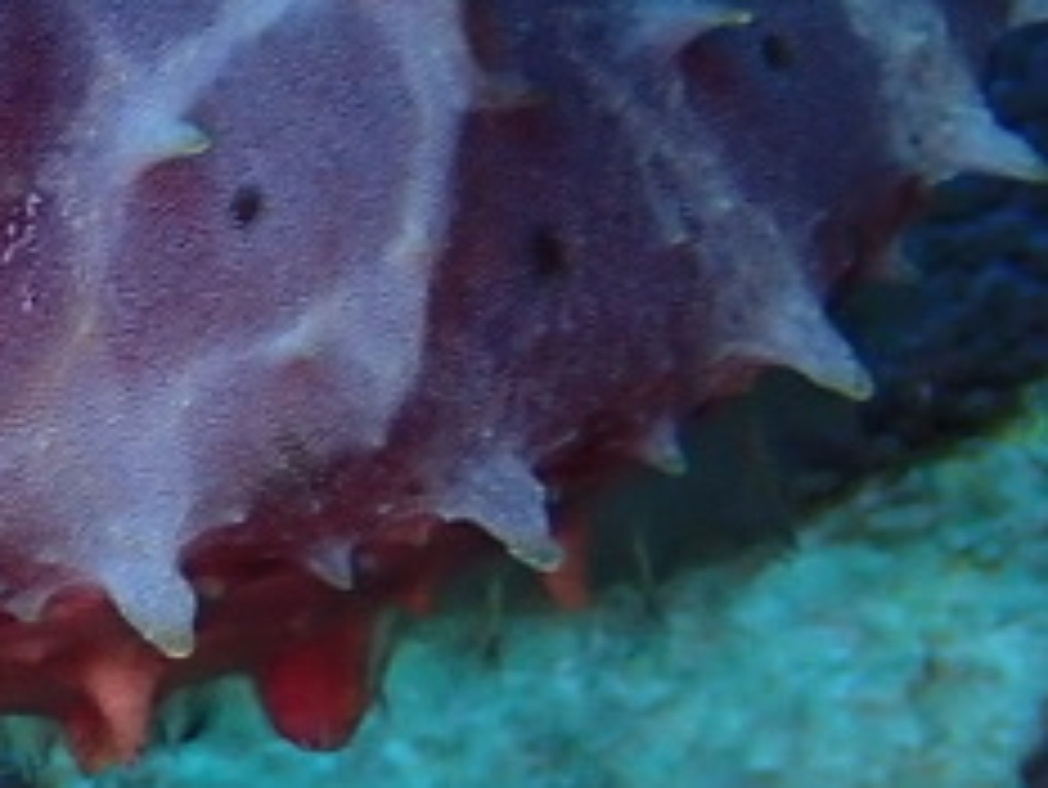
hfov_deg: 7.6
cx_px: -697
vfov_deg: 5.8
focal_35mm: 255
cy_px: 513
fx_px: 7724
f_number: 5
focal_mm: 10.35
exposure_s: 1/160
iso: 200
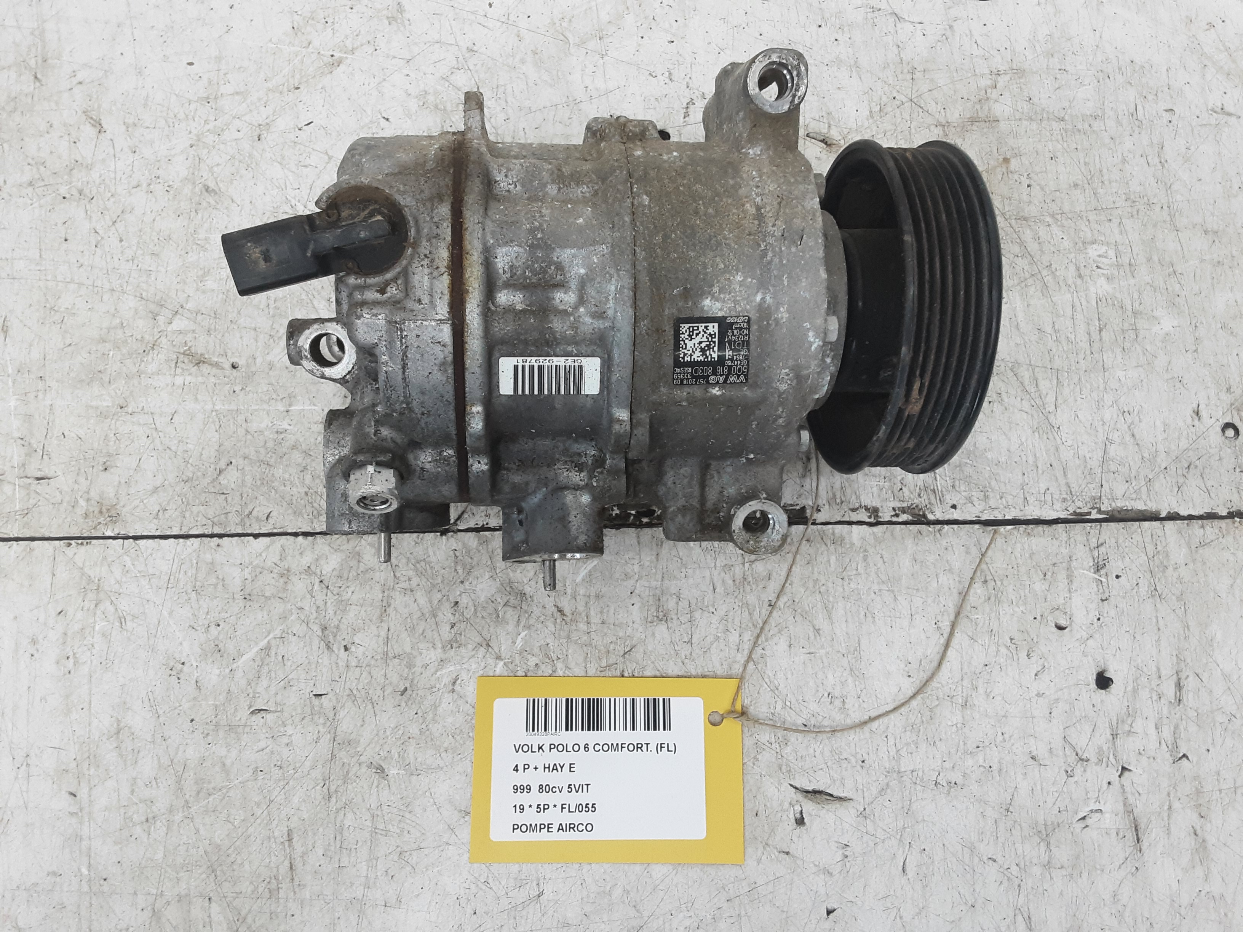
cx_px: 622
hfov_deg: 65.3
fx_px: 970
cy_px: 466
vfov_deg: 51.4
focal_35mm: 27
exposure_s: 1/50
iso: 80
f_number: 1.9
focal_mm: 2.91
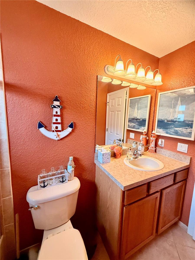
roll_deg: -2.6
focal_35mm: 14
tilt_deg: -6.8
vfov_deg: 102.1
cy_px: 130
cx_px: 98
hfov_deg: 85.7
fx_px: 105
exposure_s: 1/120
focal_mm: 2.22
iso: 250
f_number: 2.2
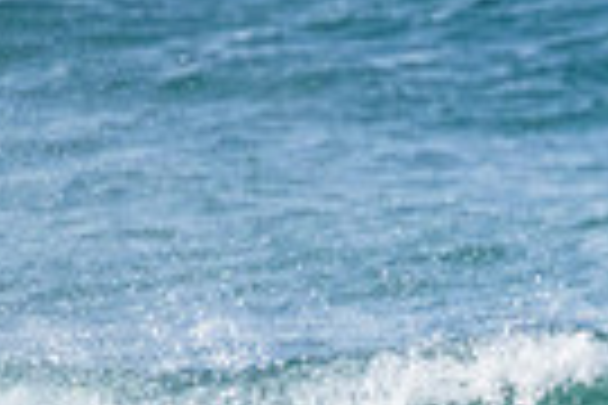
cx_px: 802
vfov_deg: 0.4
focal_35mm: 3431
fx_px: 57941
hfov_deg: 0.6
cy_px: 673
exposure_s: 1/1600
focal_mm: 800
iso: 3600
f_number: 11
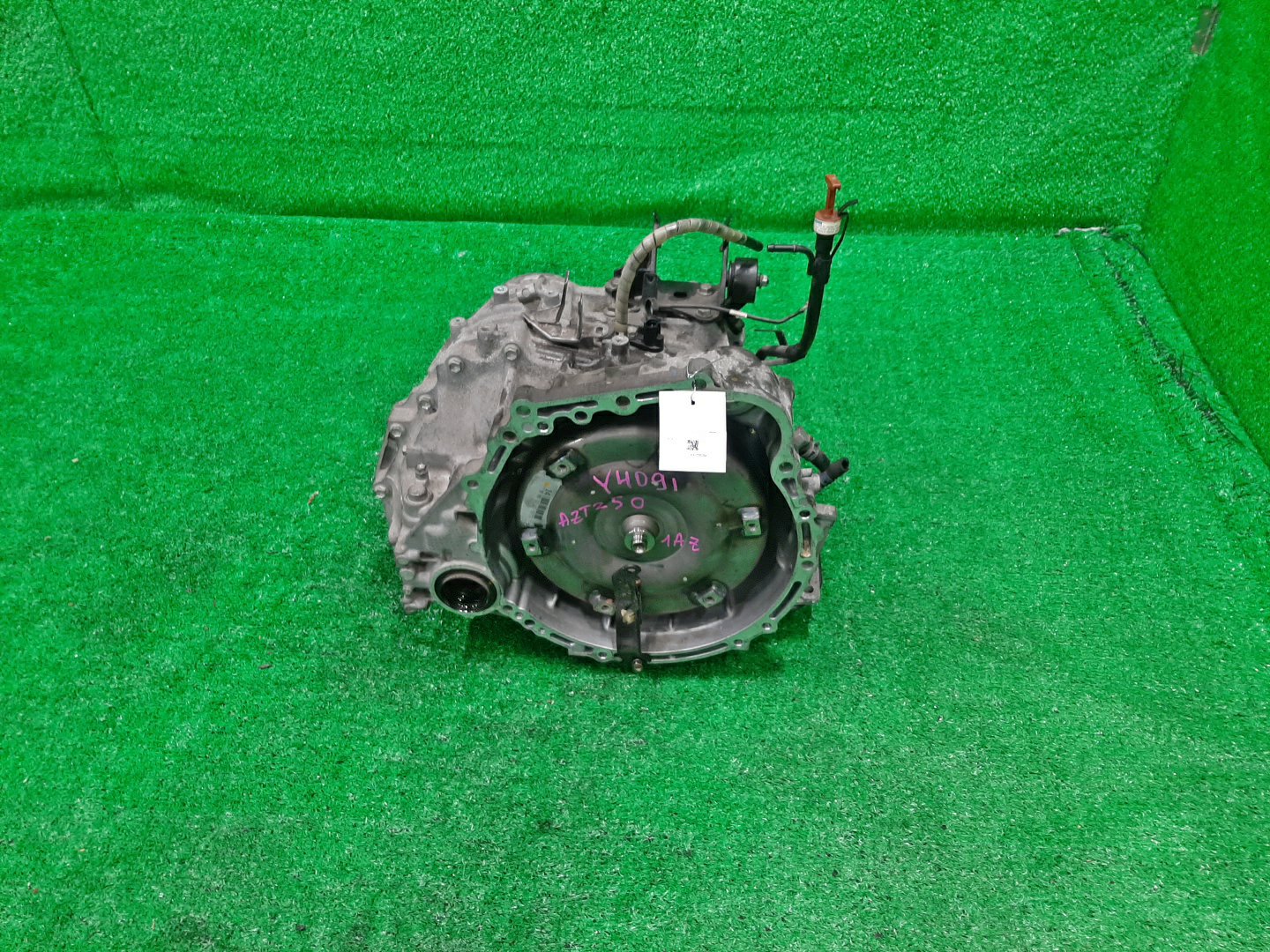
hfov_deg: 67.3
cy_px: 476
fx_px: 954
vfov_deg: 53.1
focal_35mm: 26
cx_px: 635
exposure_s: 1/50
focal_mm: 3.93
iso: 127
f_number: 1.7
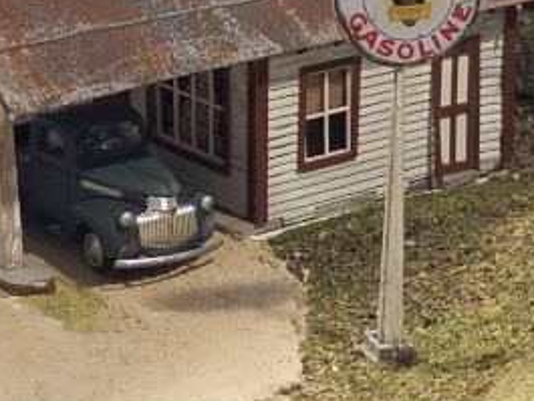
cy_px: 96
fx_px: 756
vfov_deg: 29.2
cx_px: 193
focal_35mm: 49
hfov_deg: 38.6
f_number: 1.7
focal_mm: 4.2
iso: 125
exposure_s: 1/24
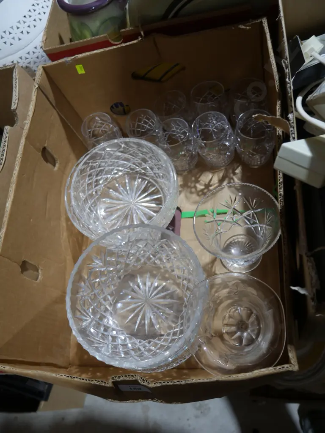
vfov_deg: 60.0
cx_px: 162
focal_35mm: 30
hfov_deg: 46.8
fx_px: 376
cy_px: 216
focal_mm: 15
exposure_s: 1/60
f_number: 3.6
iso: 250
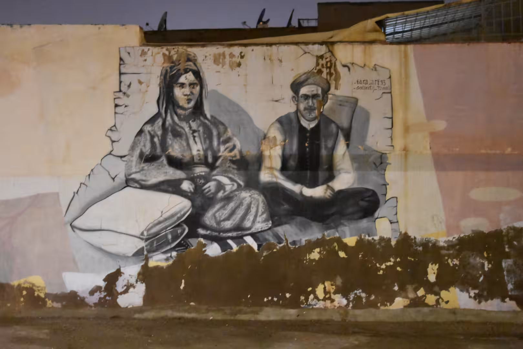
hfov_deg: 37.9
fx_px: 763
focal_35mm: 52
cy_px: 174
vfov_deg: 25.8
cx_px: 262
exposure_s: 1/20
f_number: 1.8
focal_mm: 35
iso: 12800
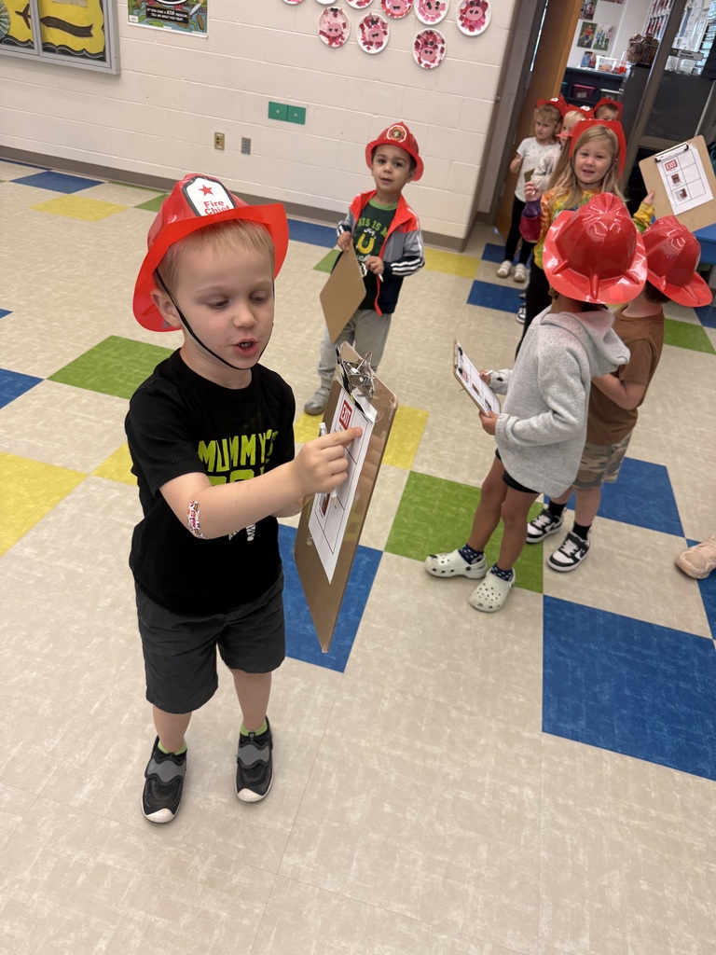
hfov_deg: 56.8
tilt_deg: -33.2
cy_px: 478
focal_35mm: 24
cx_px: 358
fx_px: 662
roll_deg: -6.3
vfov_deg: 71.6
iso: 160
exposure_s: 1/120
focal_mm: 6.76
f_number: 1.78
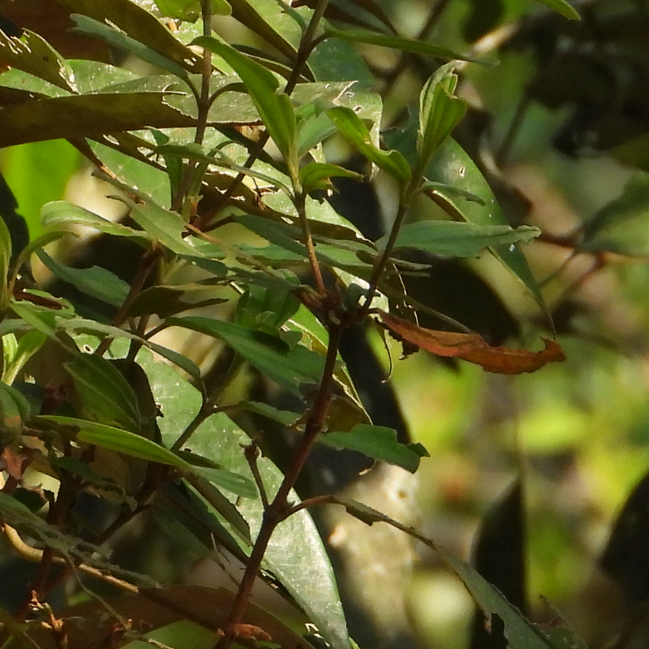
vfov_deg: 0.7
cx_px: -387
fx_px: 55171
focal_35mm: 2601
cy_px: 735
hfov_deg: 0.7
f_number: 5.6
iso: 320
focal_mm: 144
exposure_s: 1/500
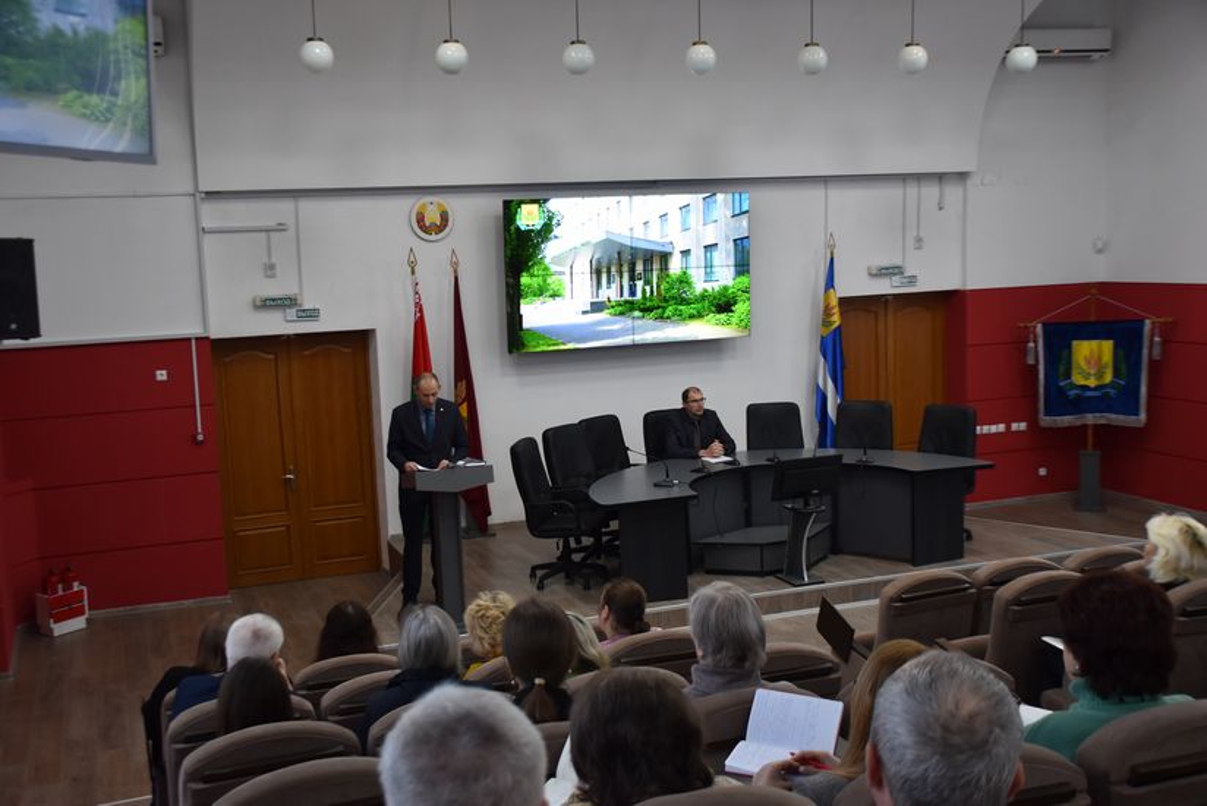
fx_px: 1358
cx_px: 604
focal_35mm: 40
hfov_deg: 47.9
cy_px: 403
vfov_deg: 33.0
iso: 720
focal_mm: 27
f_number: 4
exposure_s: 1/60
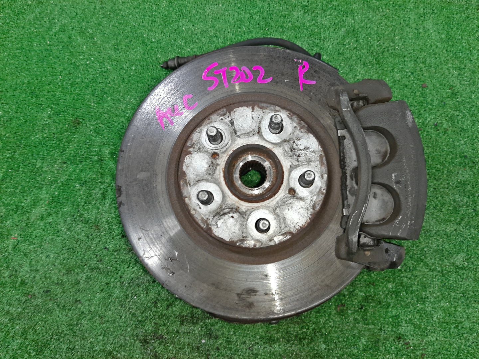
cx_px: 240
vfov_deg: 53.1
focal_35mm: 26
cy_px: 180
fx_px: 360
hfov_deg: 67.3
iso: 156
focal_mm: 3.93
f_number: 1.7
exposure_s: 1/50
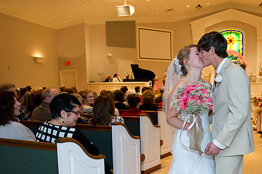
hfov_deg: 43.1
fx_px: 320
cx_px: 198
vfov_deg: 30.0
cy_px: 131
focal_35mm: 44
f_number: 4.5
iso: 1600
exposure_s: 1/125
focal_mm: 27
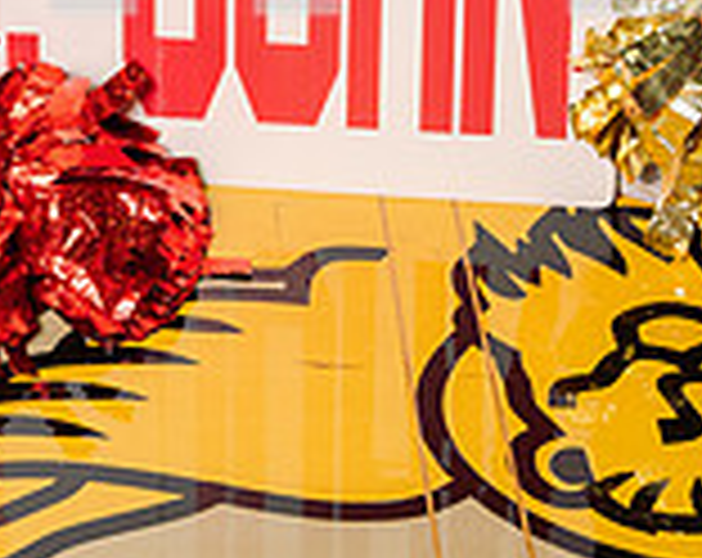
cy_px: -436
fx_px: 2363
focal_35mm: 114
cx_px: 212
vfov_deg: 12.4
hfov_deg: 16.8
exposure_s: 1/250
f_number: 5
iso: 250
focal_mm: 42
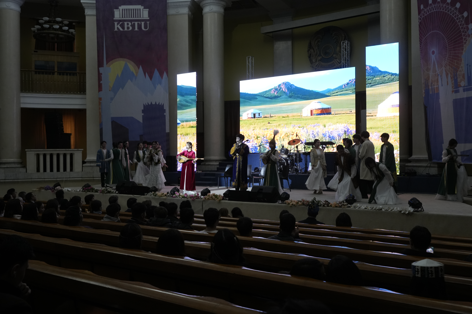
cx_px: 236
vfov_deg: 36.9
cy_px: 157
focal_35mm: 36
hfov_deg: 53.1
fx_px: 472
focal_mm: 36
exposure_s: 1/125
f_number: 5.6
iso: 3200
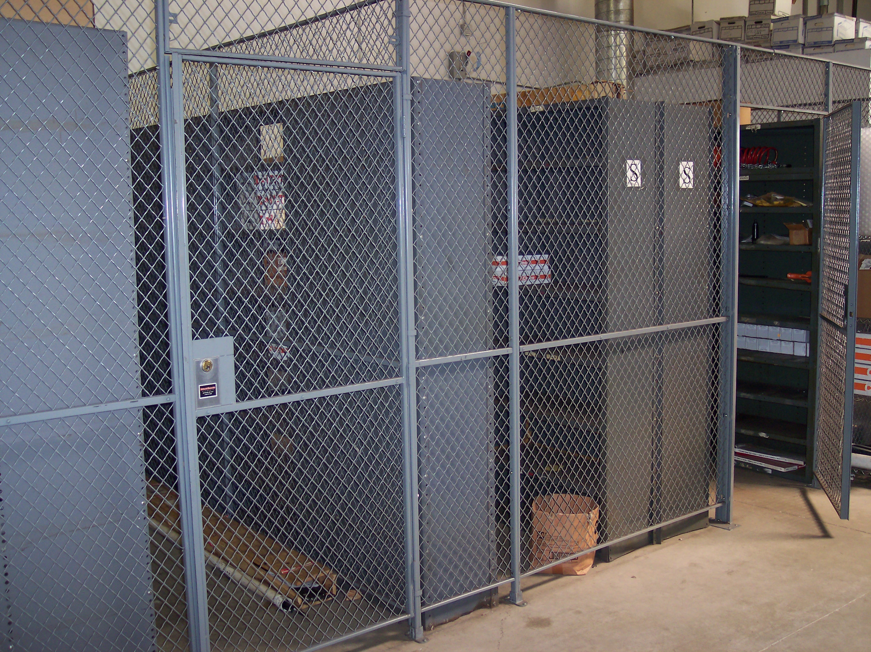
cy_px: 326
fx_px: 956
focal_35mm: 38
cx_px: 436
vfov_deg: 37.7
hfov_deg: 49.0
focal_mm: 8
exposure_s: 1/30
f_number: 2.8
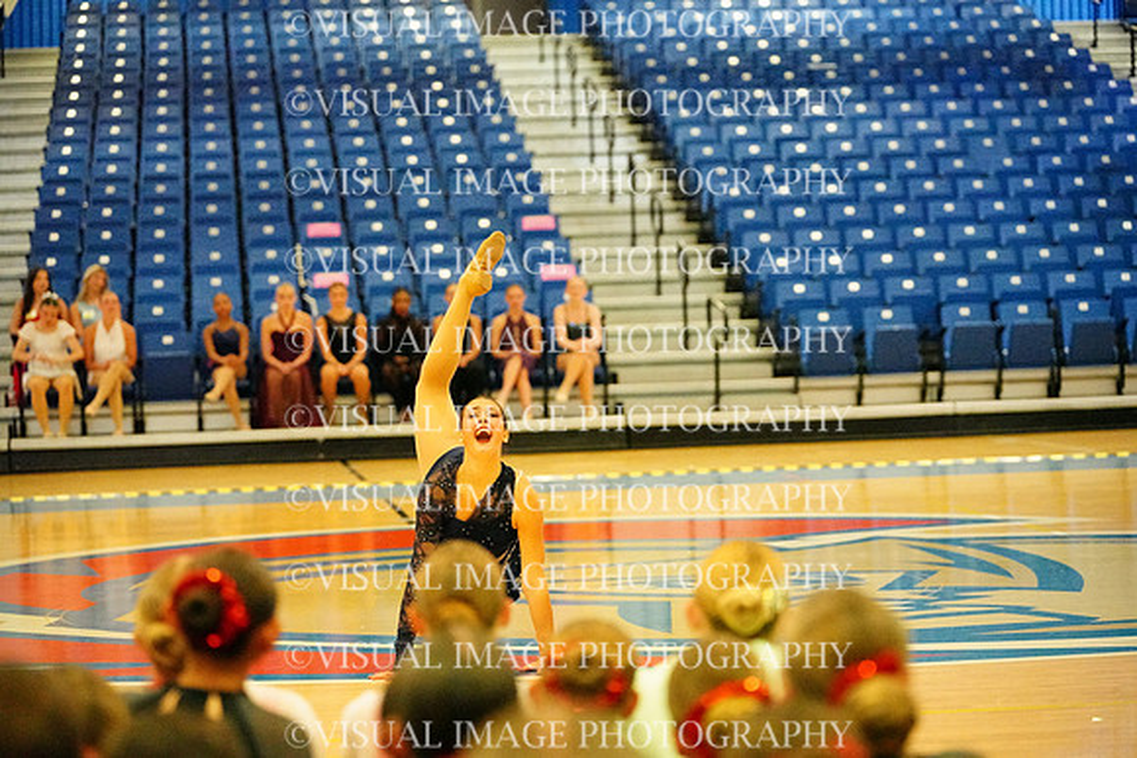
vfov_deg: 13.8
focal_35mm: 99
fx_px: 3127
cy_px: 379
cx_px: 568
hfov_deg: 20.6
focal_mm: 99
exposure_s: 1/1600
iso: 25600
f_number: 2.8
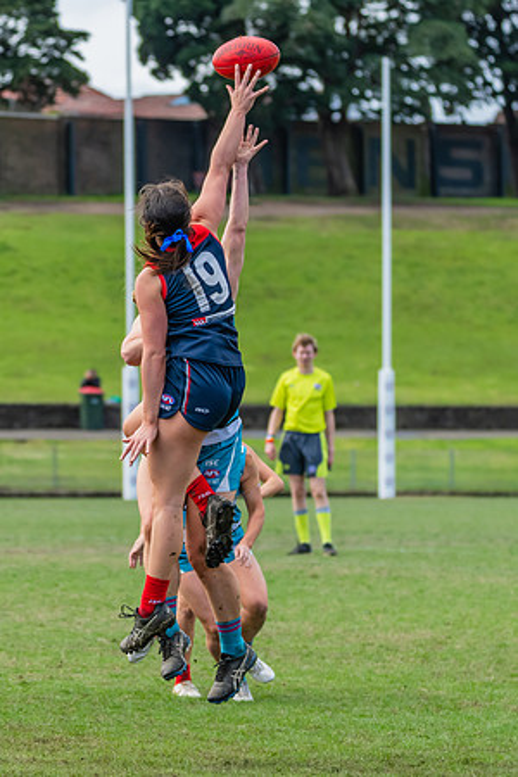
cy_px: 454
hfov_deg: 4.9
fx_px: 6089
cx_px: 213
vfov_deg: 7.3
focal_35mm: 282
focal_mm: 160
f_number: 5
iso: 800
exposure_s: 1/1600
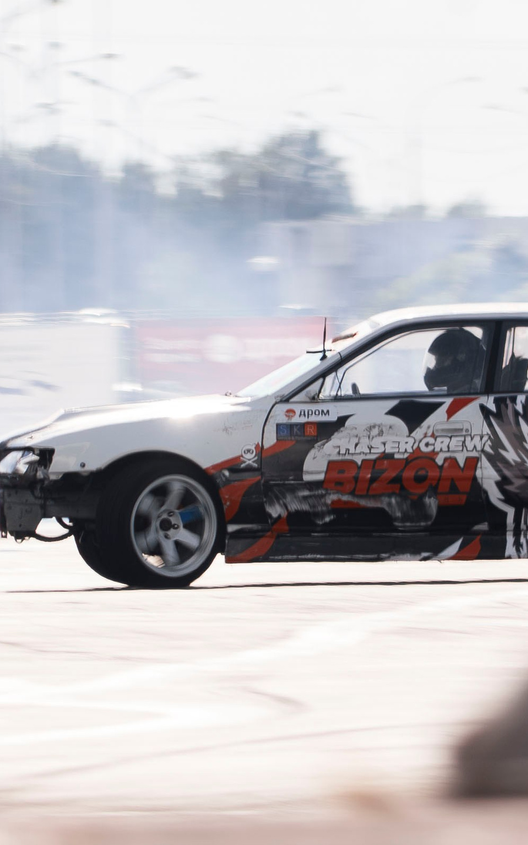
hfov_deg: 1.7
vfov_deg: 2.8
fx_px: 17379
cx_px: 269
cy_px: 507
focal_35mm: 755
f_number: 10
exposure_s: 1/125
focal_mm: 200
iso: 100
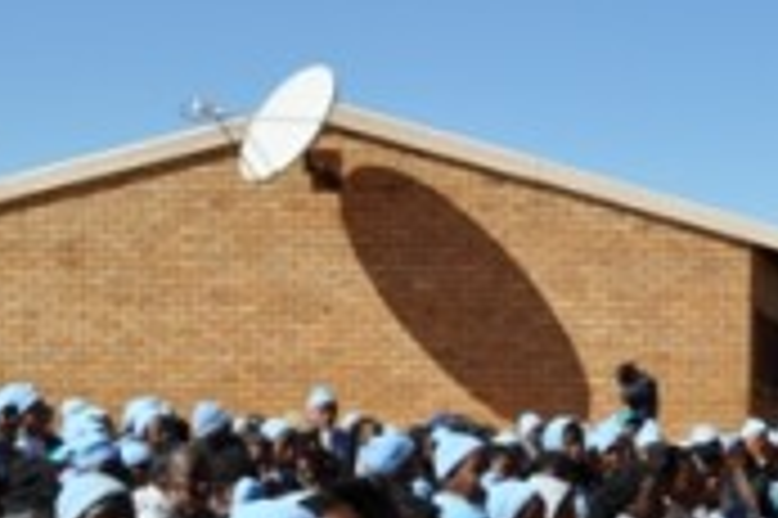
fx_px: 2332
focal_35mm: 108
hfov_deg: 18.2
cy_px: 538
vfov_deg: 12.5
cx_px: 881
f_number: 9
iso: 200
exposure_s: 1/320
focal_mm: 24
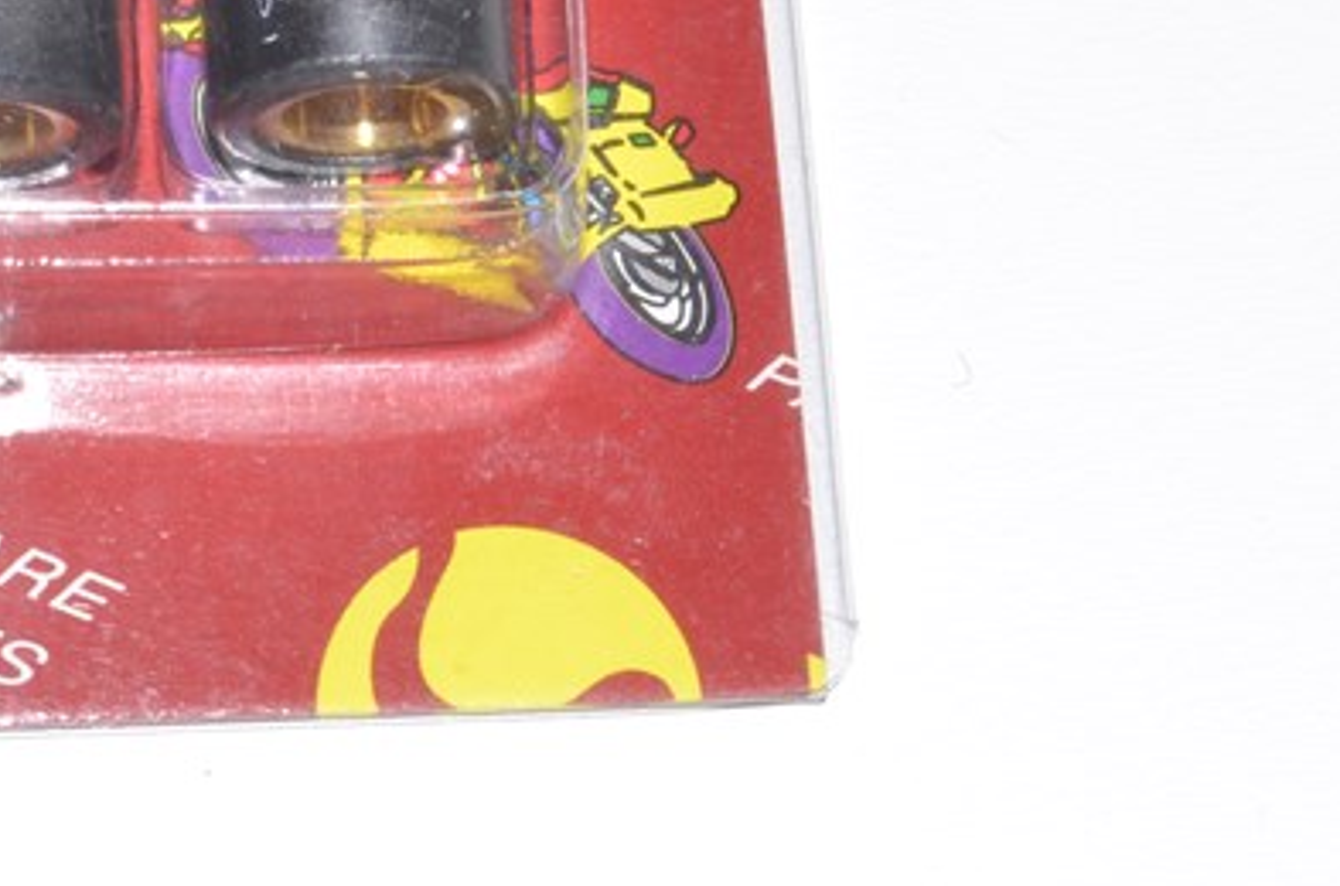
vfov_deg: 7.8
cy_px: -256
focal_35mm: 173
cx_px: -68
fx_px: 6424
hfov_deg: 11.8
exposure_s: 1/80
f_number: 18
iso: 160
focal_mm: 40
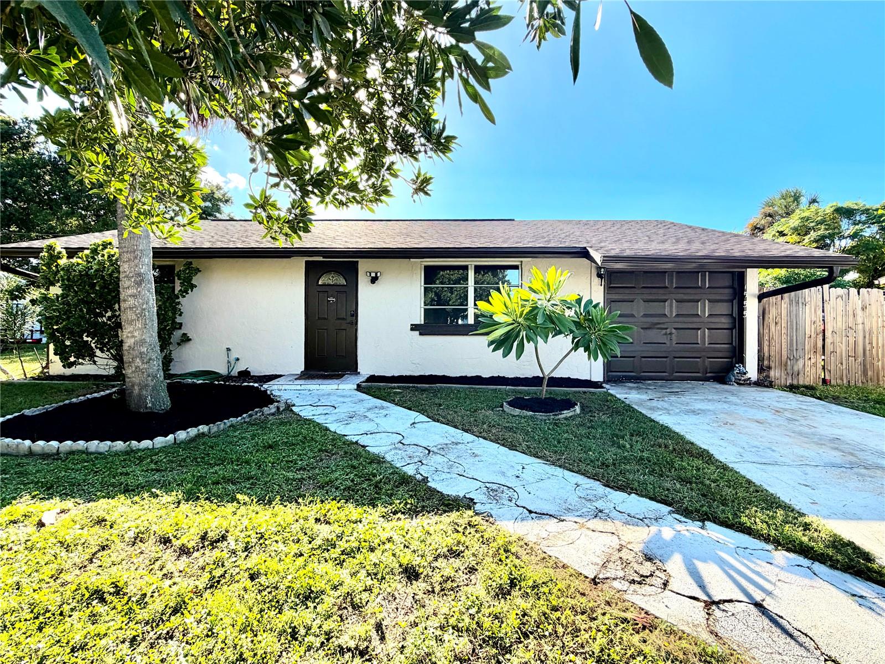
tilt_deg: -0.9
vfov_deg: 85.7
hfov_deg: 102.1
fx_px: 358
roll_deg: +0.1
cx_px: 442
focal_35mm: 14
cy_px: 332
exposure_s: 1/717
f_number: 2.2
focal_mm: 2.22
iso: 40
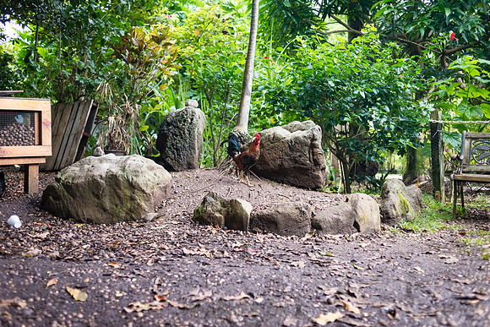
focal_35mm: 35
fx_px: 476
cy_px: 164
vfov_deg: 37.9
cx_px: 245
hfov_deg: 54.4
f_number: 3.2
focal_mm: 35
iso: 4000
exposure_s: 1/1250
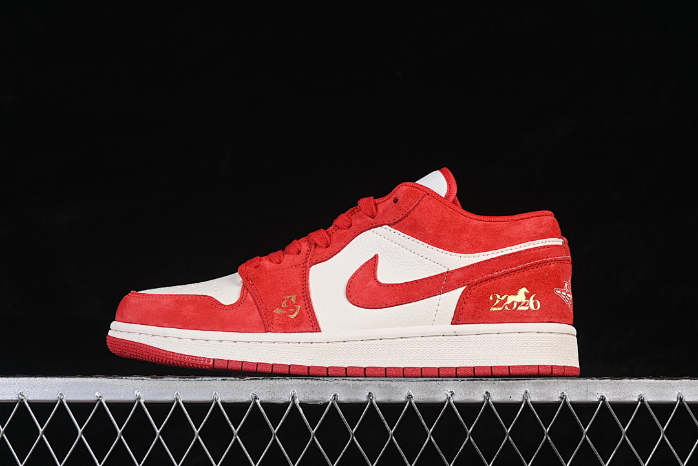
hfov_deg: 27.0
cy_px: 233
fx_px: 1454
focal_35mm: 75
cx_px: 349
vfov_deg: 18.2
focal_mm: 50
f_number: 8
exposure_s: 1/80
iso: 160
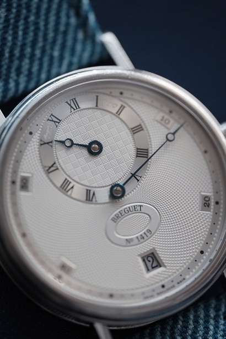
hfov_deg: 13.0
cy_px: 170
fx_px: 989
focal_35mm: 105
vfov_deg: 19.5
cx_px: 113
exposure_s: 1/250
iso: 500
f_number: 2.8
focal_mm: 105
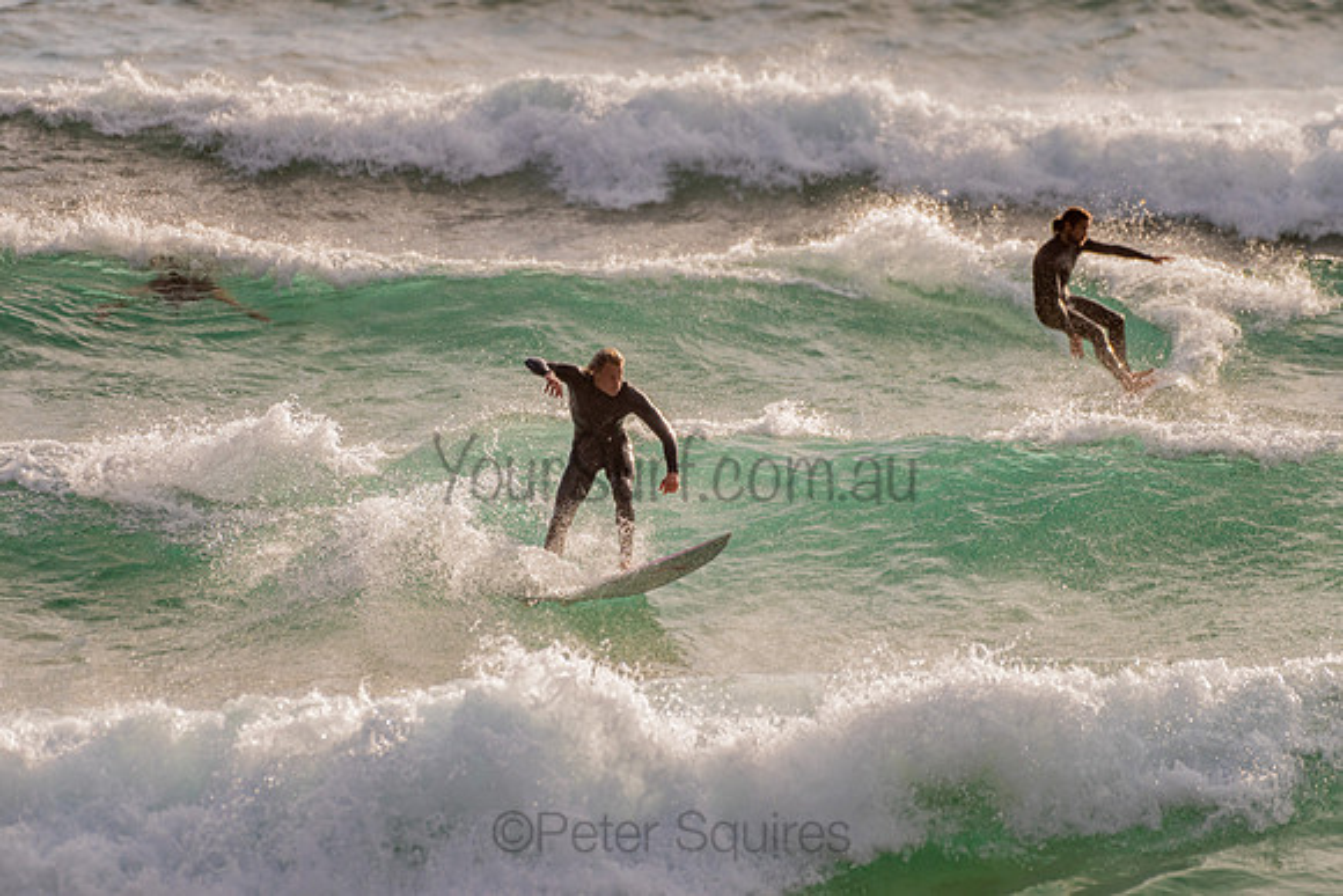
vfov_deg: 2.2
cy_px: 435
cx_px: 655
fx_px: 22869
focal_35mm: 613
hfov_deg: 3.4
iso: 160
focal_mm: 500
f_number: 5.6
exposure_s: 1/2000
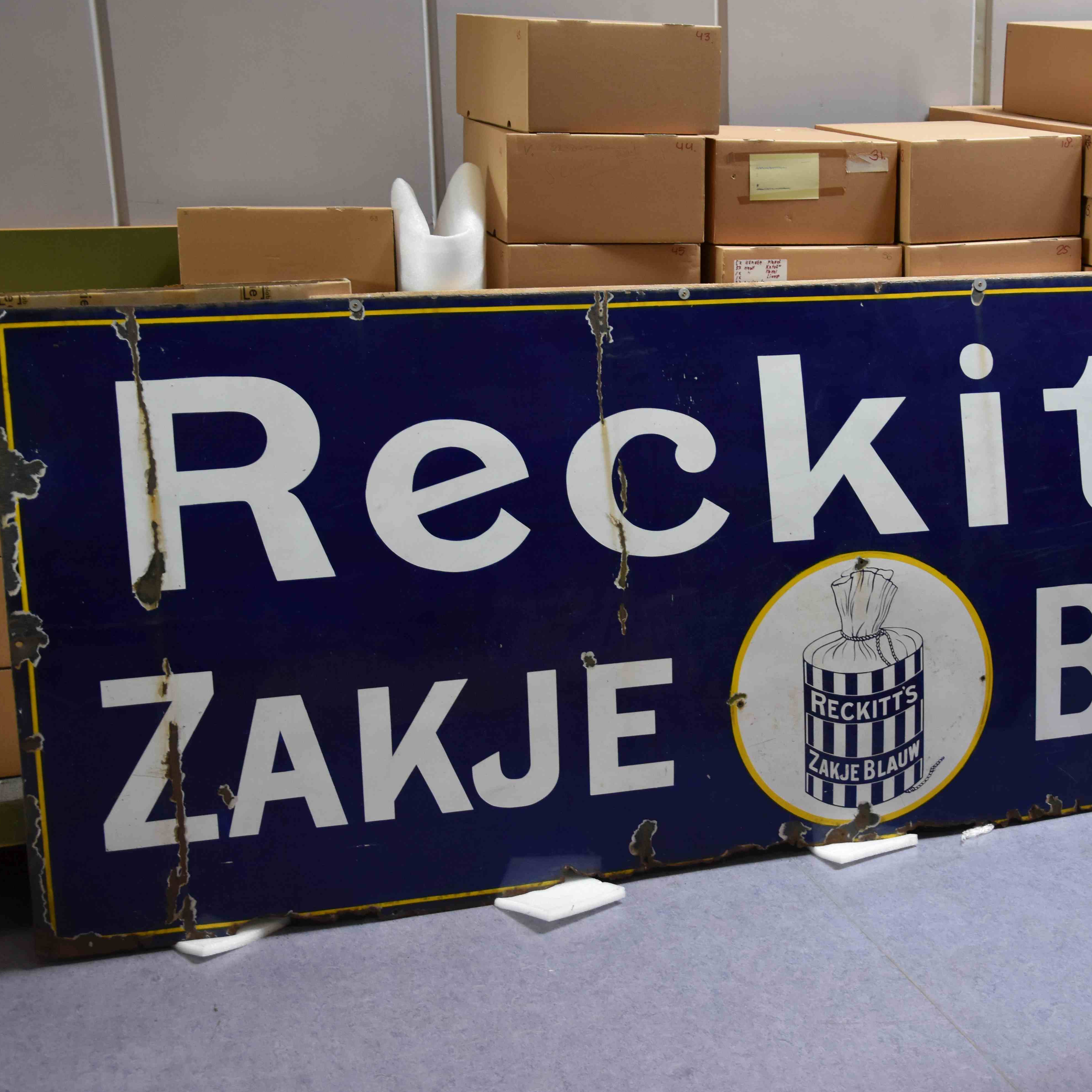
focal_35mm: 54
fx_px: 1927
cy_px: 545
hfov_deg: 31.2
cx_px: 796
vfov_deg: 31.6
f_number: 4
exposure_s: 1/60
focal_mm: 28
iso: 900
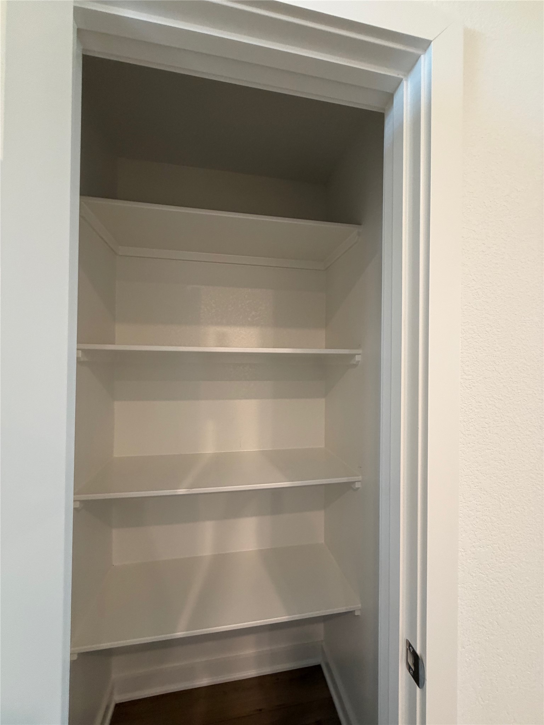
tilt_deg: +0.7
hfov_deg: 85.7
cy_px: 362
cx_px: 272
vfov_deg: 102.1
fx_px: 293
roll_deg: -0.1
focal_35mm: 14
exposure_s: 1/60
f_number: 2.2
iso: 200
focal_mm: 2.22
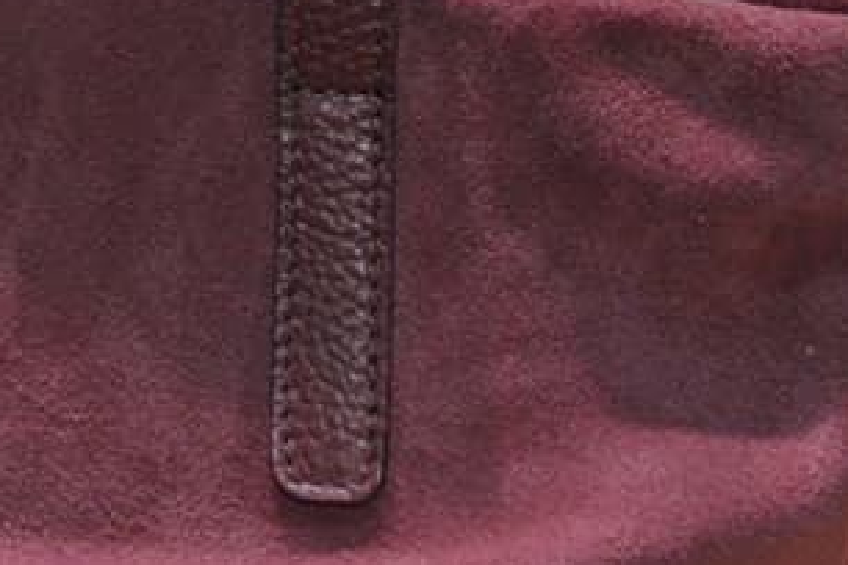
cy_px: 360
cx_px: -111
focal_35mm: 188
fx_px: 4428
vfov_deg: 7.3
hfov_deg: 10.8
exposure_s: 1/50
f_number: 4.8
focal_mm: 32
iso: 400
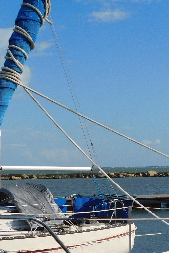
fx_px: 542
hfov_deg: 16.7
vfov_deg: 26.2
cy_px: 159
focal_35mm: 77
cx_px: 221
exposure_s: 1/800
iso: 125
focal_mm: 5.3
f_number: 6.4
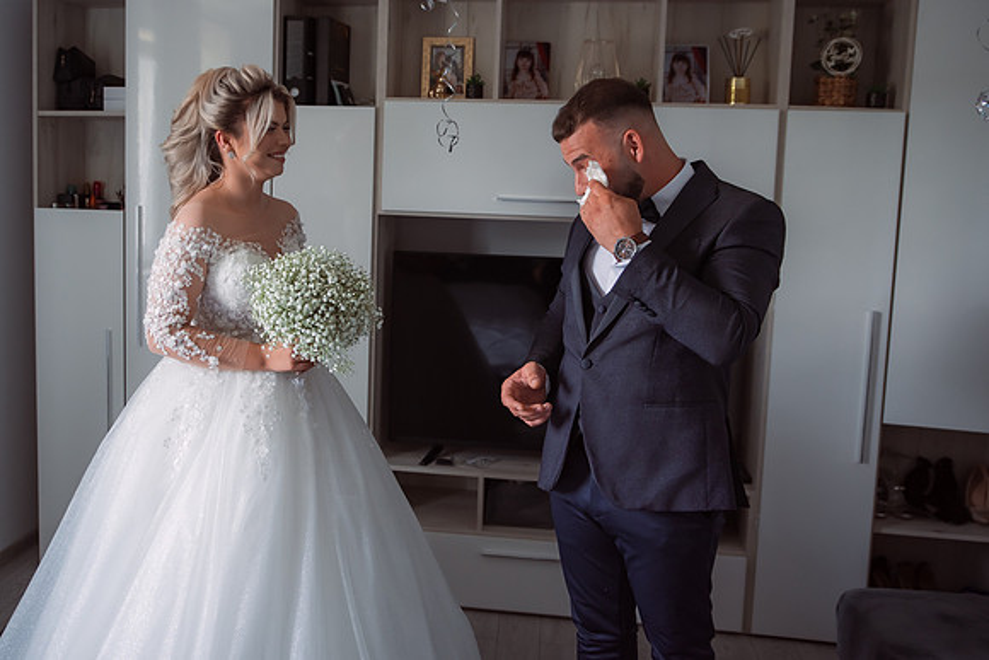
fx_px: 1009
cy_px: 279
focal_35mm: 37
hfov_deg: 52.0
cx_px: 412
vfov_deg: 36.1
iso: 500
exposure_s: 1/250
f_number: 2.8
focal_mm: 31
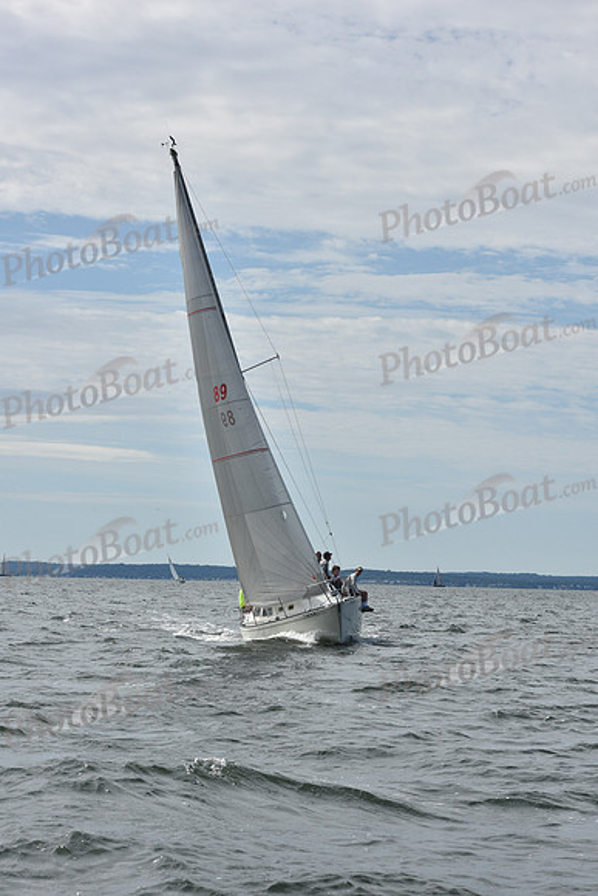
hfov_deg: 14.9
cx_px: 299
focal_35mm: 92
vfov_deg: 22.1
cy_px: 448
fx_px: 2291
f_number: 11
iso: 320
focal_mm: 92
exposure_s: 1/1000
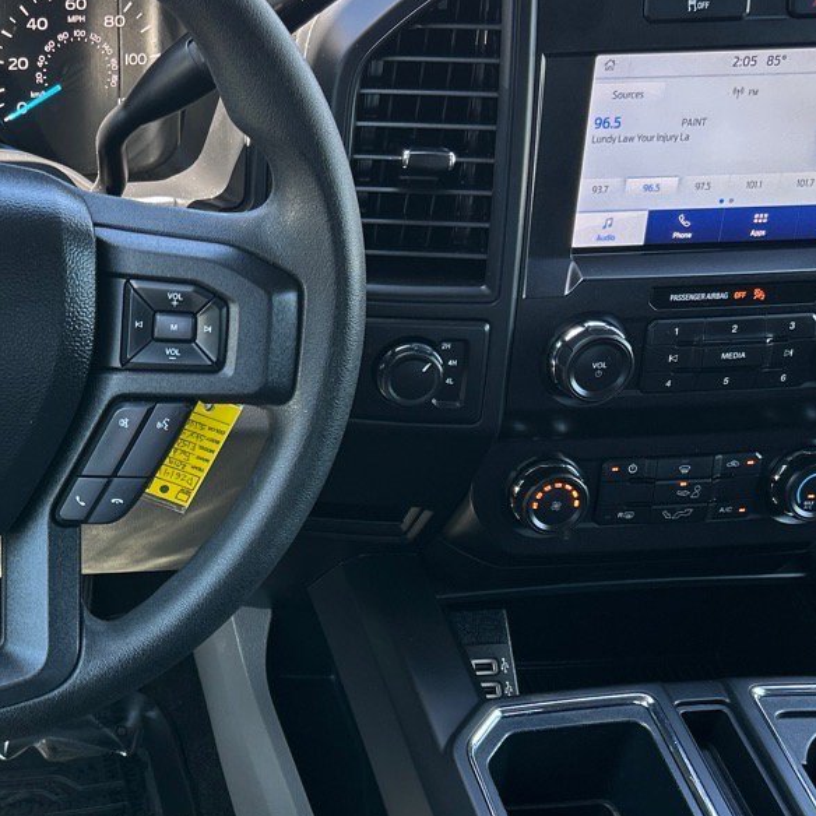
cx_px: -1
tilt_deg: -41.1
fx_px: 1680
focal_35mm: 63
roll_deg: +1.3
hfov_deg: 25.9
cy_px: 500
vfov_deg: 27.2
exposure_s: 1/121
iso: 50
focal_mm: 5.7
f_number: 1.5
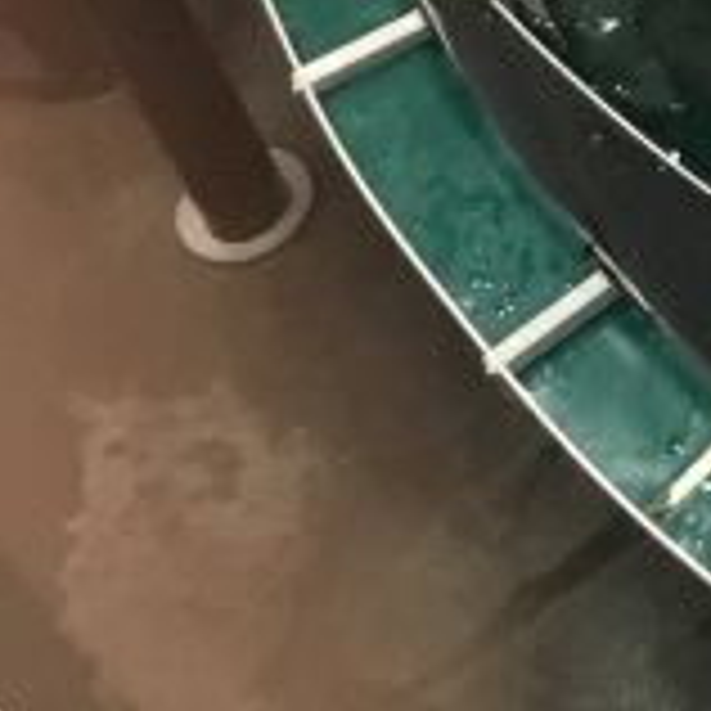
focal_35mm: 173
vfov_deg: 9.8
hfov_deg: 9.1
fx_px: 4020
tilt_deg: -52.7
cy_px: -414
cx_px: 1724
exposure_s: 1/15
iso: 200
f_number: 2.2
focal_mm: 4.15
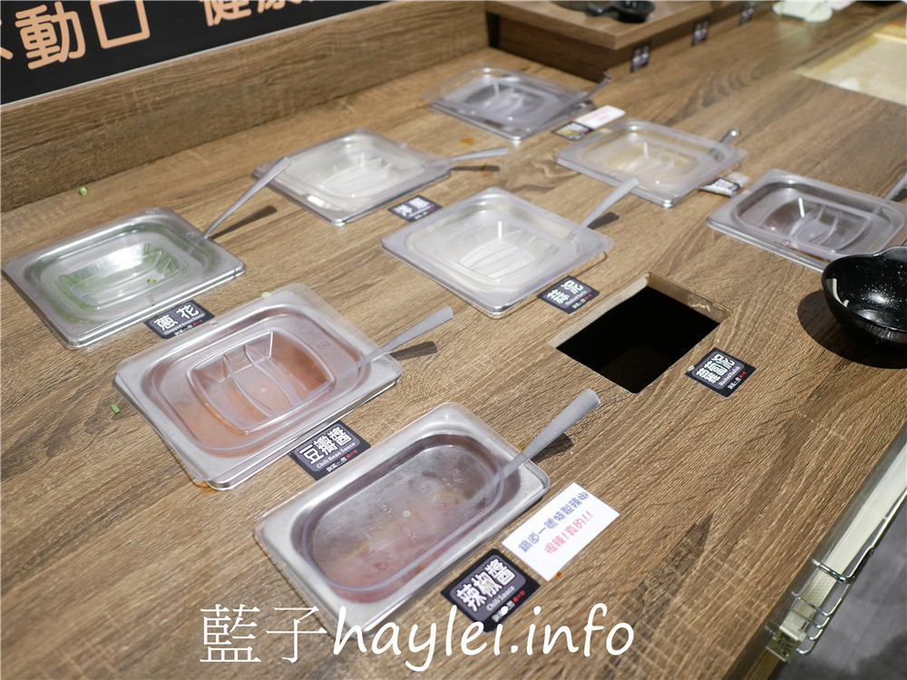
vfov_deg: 46.8
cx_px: 454
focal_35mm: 30
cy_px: 340
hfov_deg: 60.0
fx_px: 786
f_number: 1.7
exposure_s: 1/60
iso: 500
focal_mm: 15
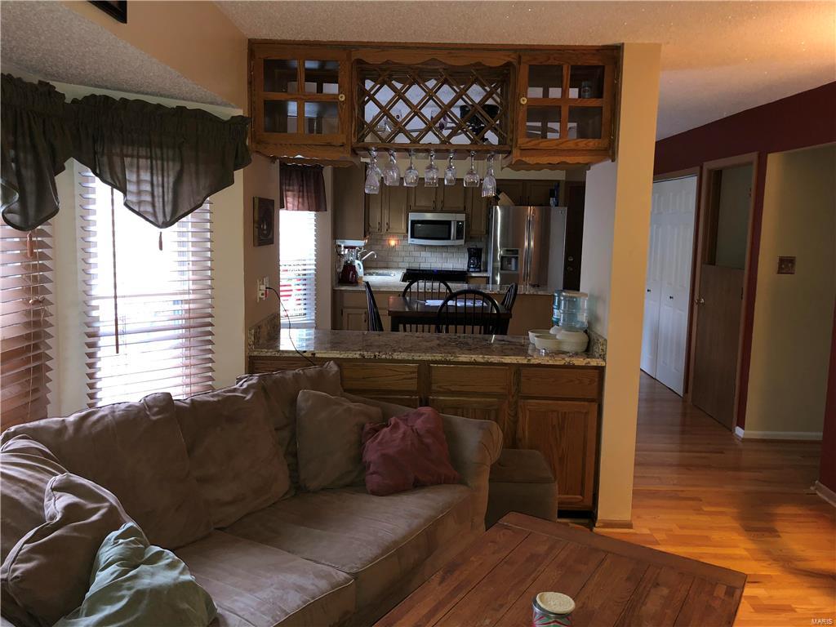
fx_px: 700
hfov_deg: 61.7
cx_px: 418
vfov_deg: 48.2
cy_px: 314
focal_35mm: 29
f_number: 1.8
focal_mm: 3.99
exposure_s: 1/7
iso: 100
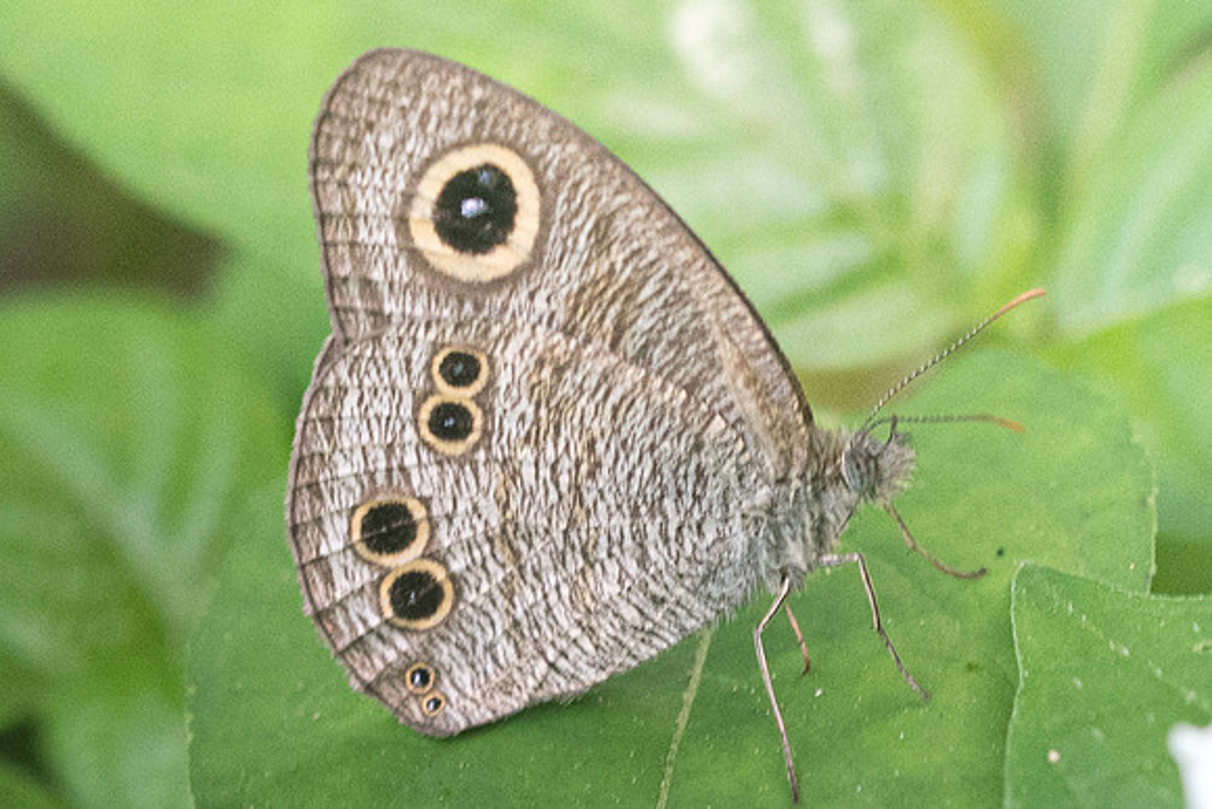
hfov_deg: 2.6
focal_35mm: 805
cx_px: 693
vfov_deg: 1.7
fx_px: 27112
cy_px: 545
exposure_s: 1/80
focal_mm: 150
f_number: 4.5
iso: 800
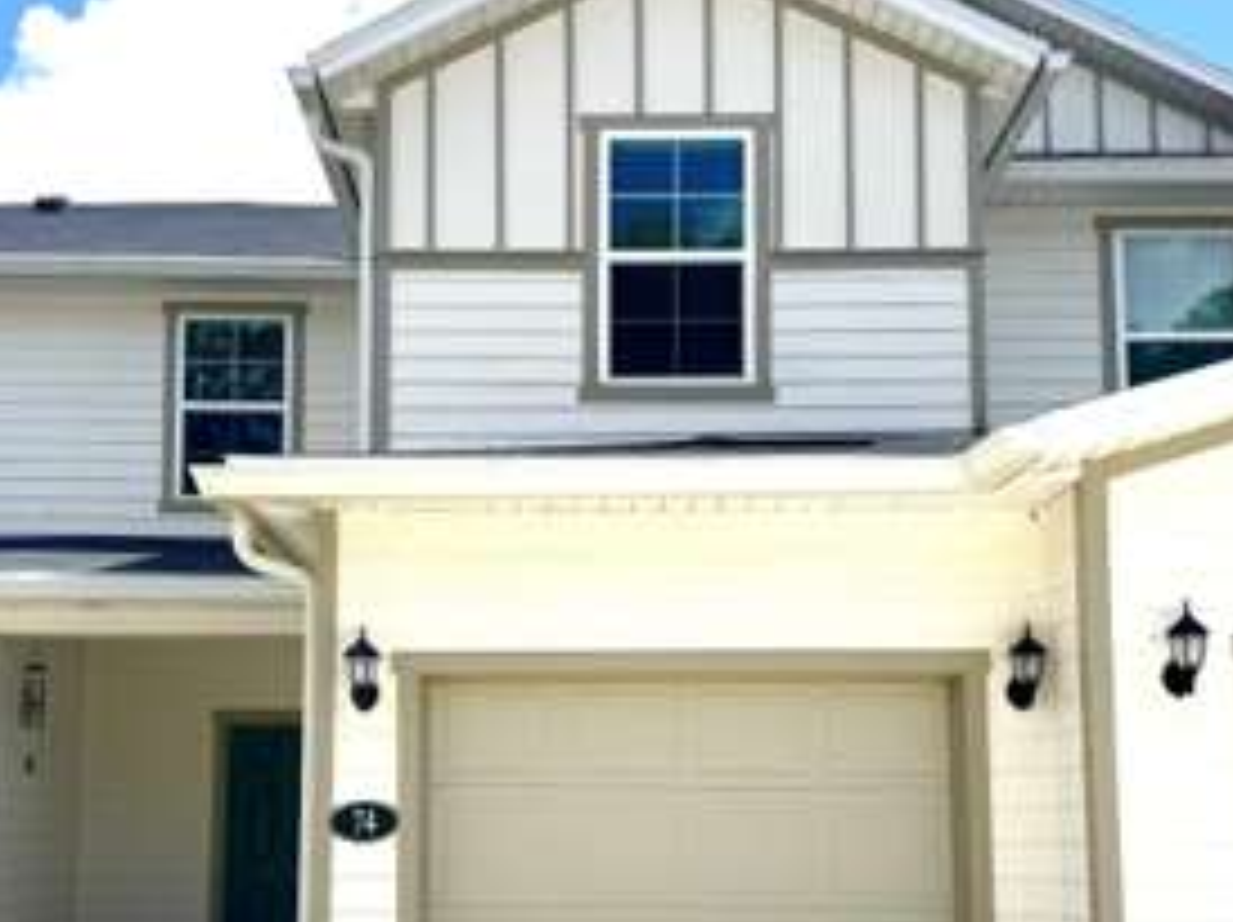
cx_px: 558
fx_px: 1495
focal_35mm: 42
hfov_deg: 44.8
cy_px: 654
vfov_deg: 33.8
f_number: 1.78
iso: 80
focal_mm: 6.76
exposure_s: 1/5814
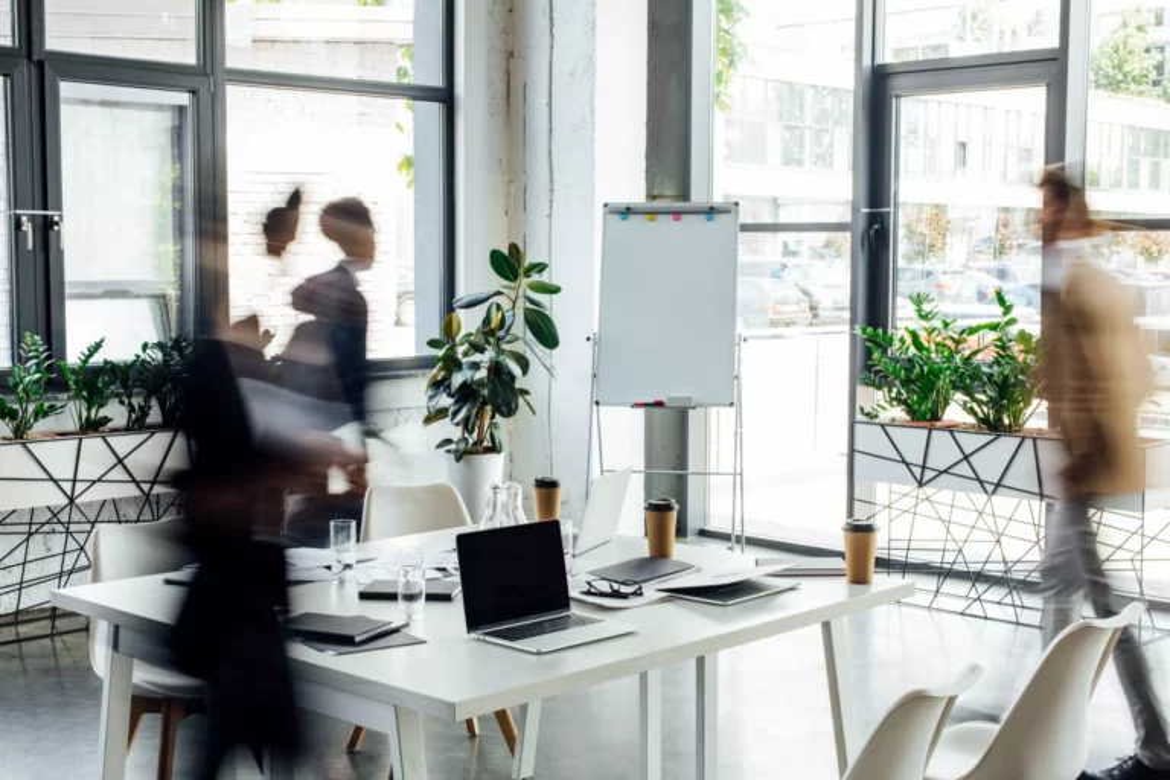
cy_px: 390
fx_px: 1625
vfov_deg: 27.0
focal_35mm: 50
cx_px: 585
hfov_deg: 39.6
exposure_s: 1/4
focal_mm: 50
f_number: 10
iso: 100
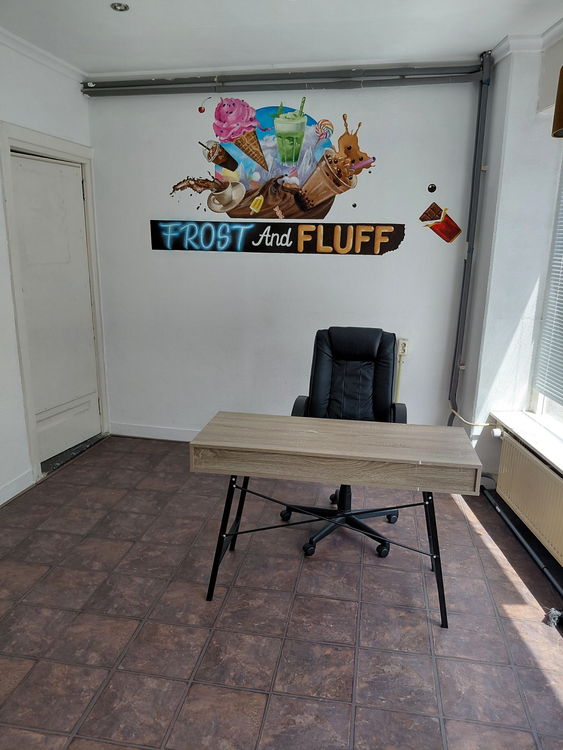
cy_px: 375
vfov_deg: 69.4
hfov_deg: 54.9
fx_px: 542
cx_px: 282
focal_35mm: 25
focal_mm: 4.69
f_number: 1.8
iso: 50
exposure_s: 1/197
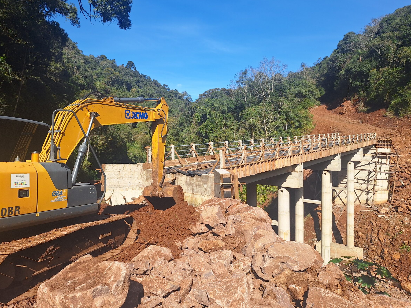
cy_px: 146
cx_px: 199
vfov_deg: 54.9
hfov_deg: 69.4
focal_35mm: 25
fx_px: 297
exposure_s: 1/2049
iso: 40
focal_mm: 5.54
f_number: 1.8
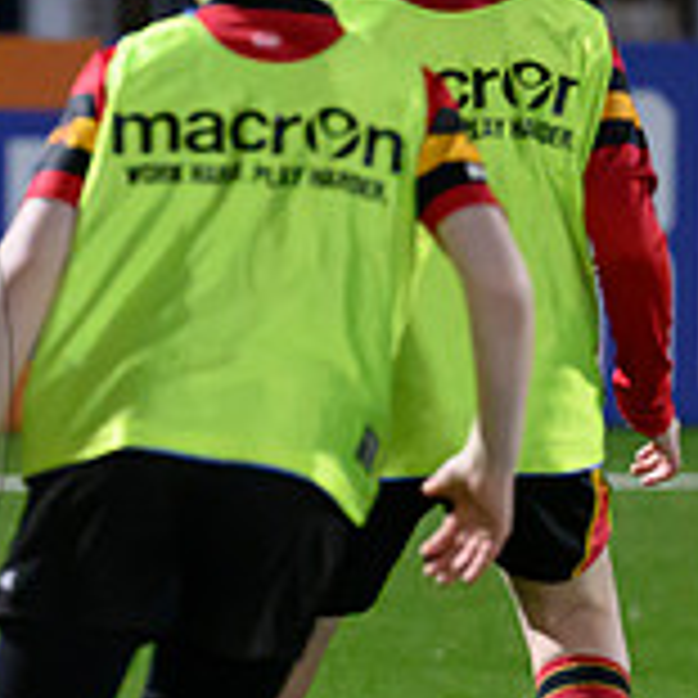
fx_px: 18547
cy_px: 437
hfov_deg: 2.2
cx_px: -109
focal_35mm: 813
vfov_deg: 2.2
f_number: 3.2
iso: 6400
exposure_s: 1/1000
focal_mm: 200
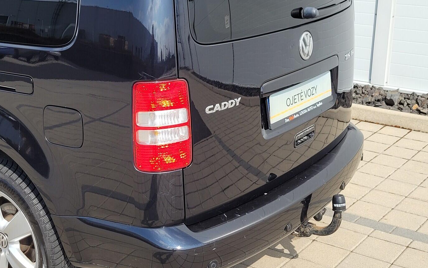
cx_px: 209
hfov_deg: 64.6
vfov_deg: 43.1
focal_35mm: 29
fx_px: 338
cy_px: 123
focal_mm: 5.4
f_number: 1.8
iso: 40
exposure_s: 1/1632
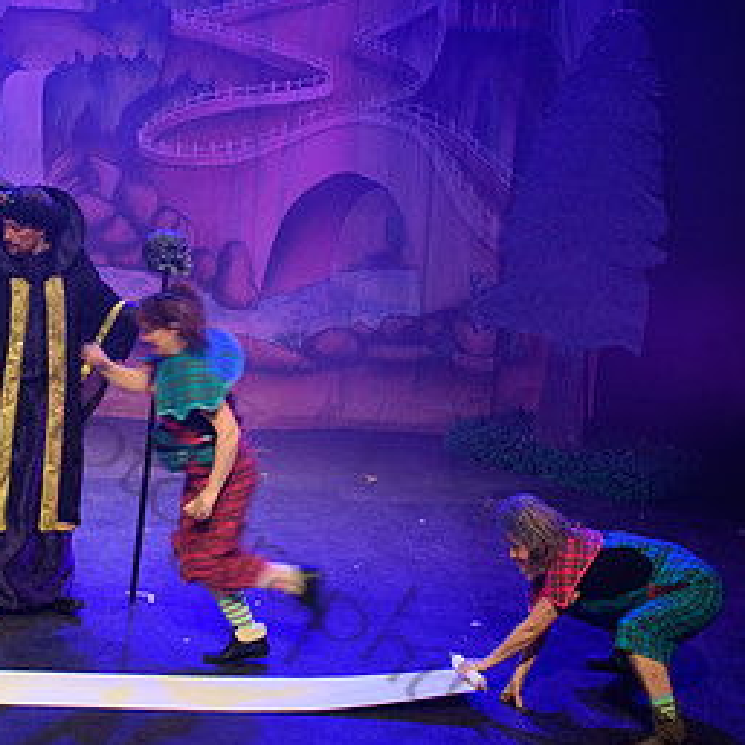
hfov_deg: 22.2
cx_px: 154
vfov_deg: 22.3
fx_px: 1875
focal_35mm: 77
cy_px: 211
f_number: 5.6
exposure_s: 1/60
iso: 1250
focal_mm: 27
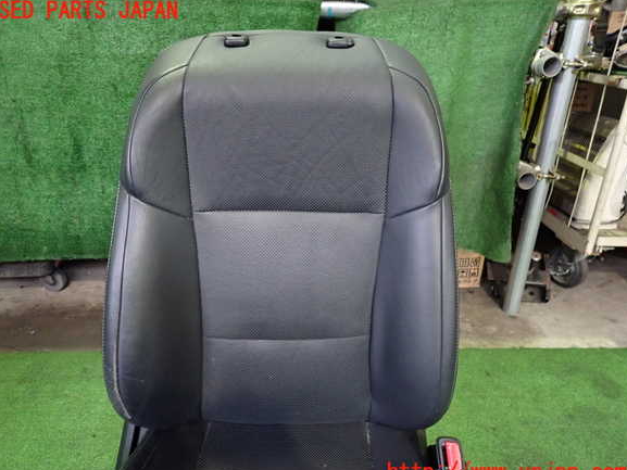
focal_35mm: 26
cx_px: 306
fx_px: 471
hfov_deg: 67.3
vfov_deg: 53.1
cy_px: 242
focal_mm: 4.5
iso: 800
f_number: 2
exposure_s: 1/30
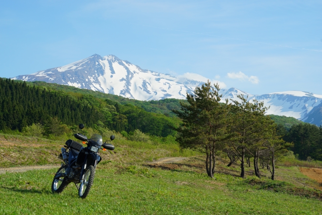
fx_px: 743
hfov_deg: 24.5
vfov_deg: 16.5
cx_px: 161
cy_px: 108
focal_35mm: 83
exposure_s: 1/160
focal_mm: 83
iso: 100
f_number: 10
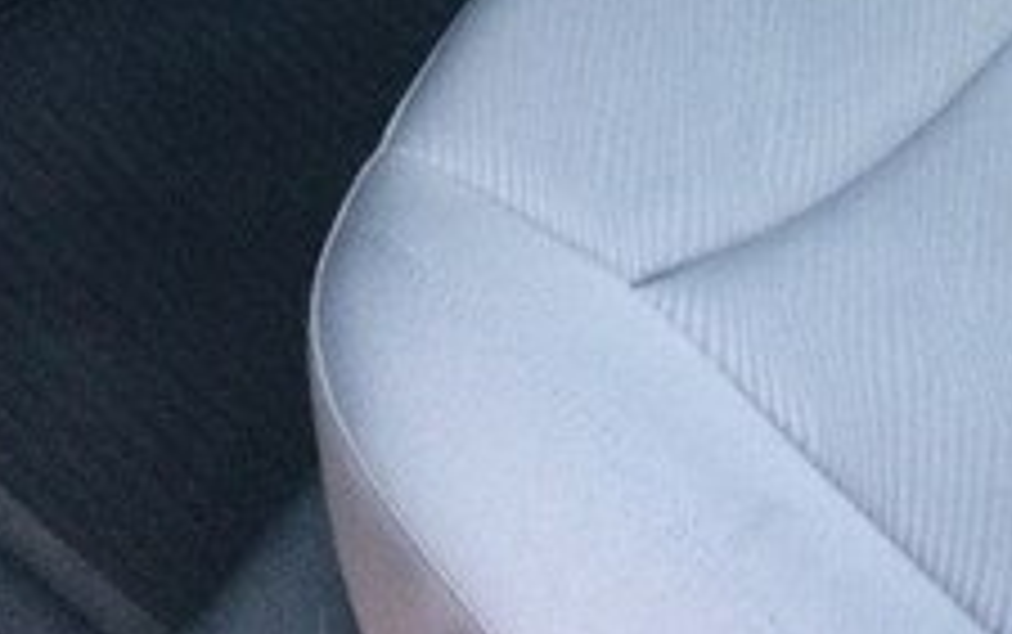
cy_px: -295
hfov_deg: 22.6
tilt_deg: -31.3
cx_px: 850
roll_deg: -3.2
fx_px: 2484
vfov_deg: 13.7
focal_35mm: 90
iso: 320
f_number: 2.2
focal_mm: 4.15
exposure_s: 1/20
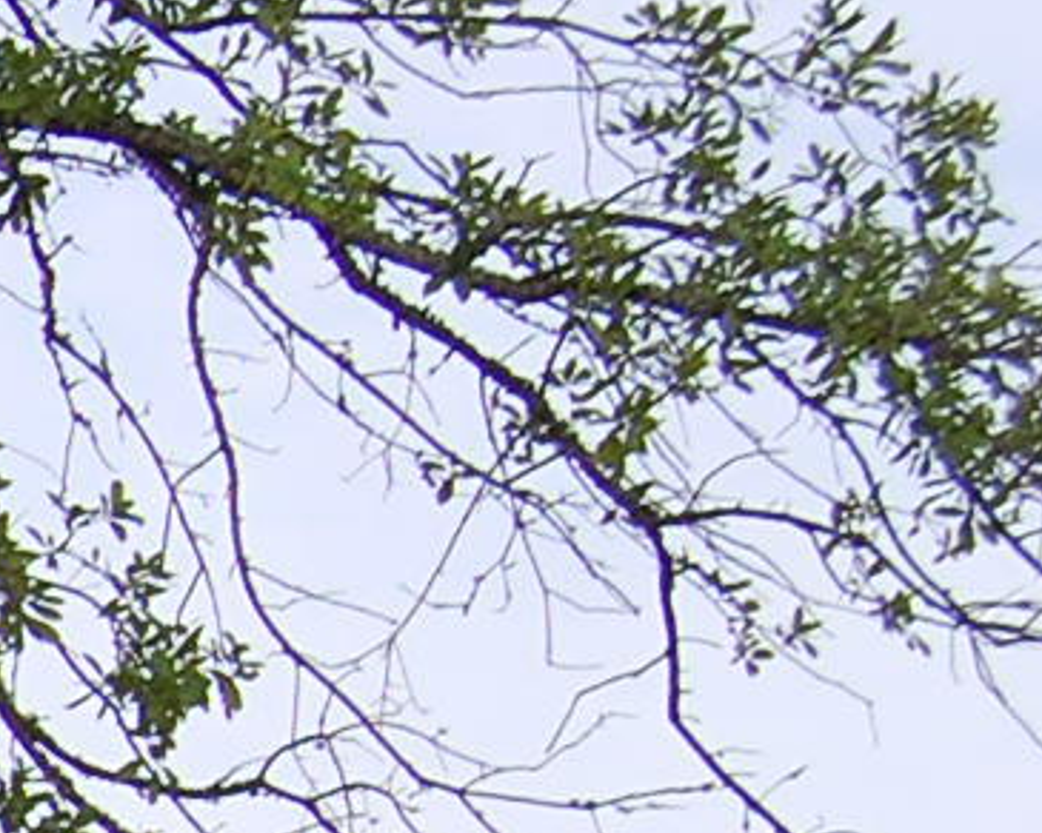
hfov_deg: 7.1
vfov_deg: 6.2
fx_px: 7494
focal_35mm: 243
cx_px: -2153
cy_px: 1643
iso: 360
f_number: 10
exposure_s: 1/250
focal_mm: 28
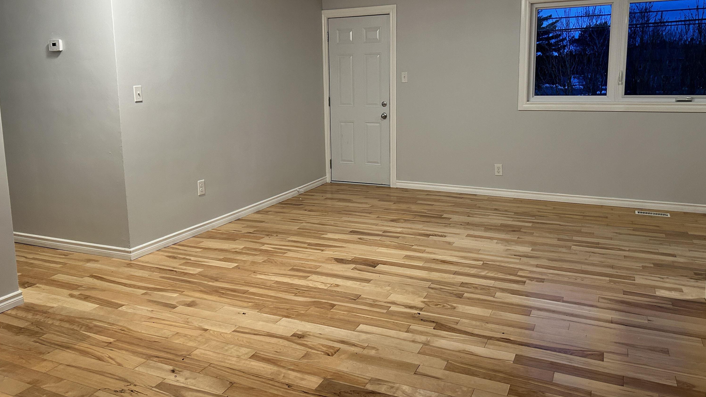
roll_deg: +1.5
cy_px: 150
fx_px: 543
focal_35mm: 29
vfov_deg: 39.9
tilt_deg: -9.1
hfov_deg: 66.1
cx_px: 355
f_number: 1.5
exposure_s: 1/60
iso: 200
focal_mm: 5.7
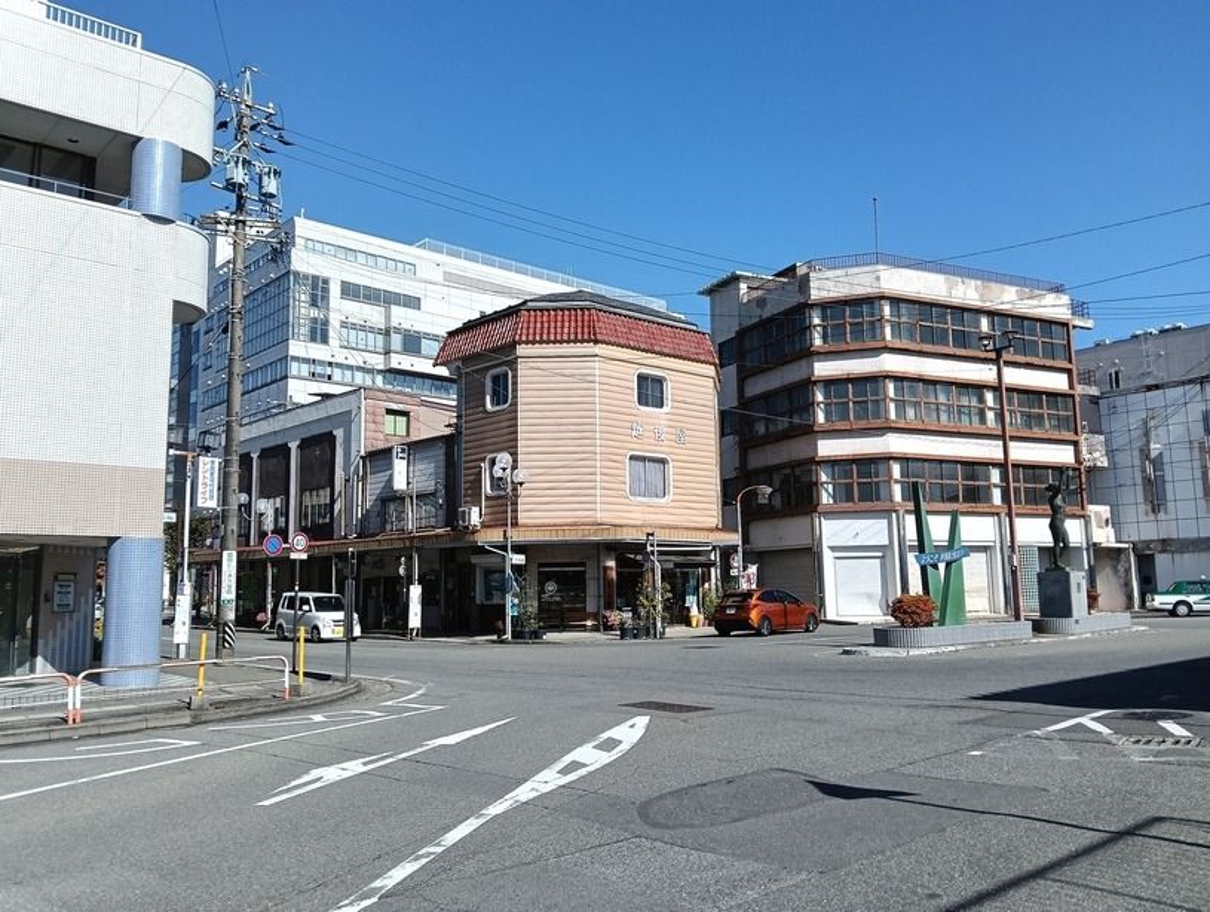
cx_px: 605
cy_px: 456
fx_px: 945
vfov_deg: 51.5
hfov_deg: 65.2
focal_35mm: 27
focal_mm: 3.98
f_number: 1.8
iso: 64
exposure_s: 1/865
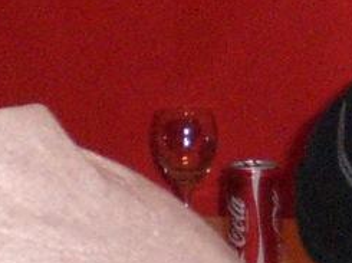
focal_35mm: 233
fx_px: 2366
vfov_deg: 6.3
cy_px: -47
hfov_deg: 8.3
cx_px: 565
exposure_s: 1/60
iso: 400
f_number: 3.1
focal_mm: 6.3
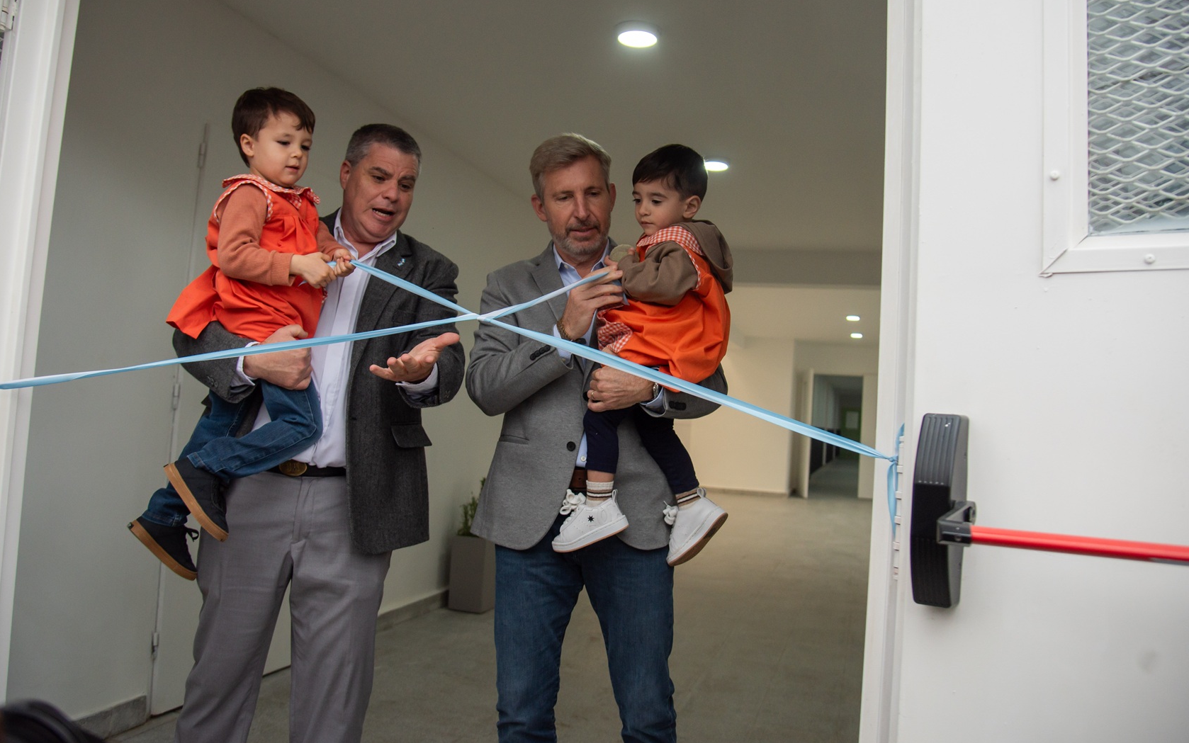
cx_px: 577
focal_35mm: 28
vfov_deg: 44.4
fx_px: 907
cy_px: 314
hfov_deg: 66.5
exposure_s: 1/640
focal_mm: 24
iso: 400
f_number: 4
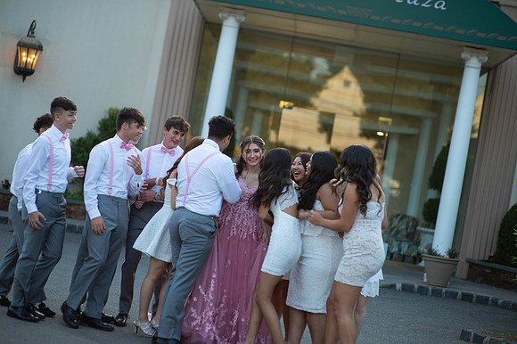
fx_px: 1220
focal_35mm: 85
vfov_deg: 16.1
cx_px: 258
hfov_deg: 23.9
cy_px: 172
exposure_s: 1/1000
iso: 250
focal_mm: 85
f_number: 2
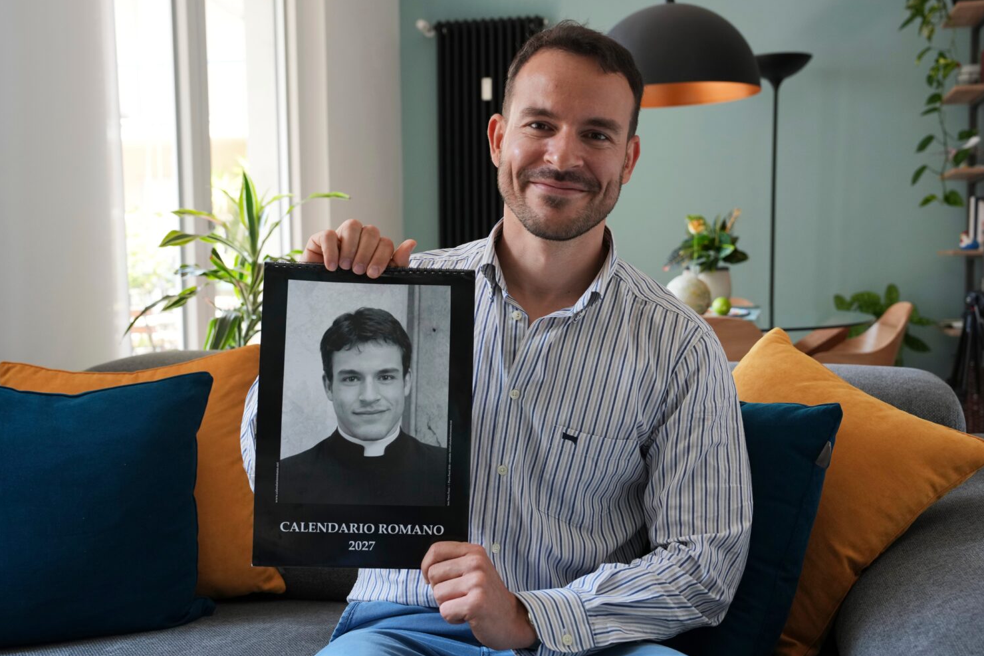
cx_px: 508
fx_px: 1093
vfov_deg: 33.4
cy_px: 329
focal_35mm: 40
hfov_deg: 48.4
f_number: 4.5
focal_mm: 37
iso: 640
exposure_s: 1/125
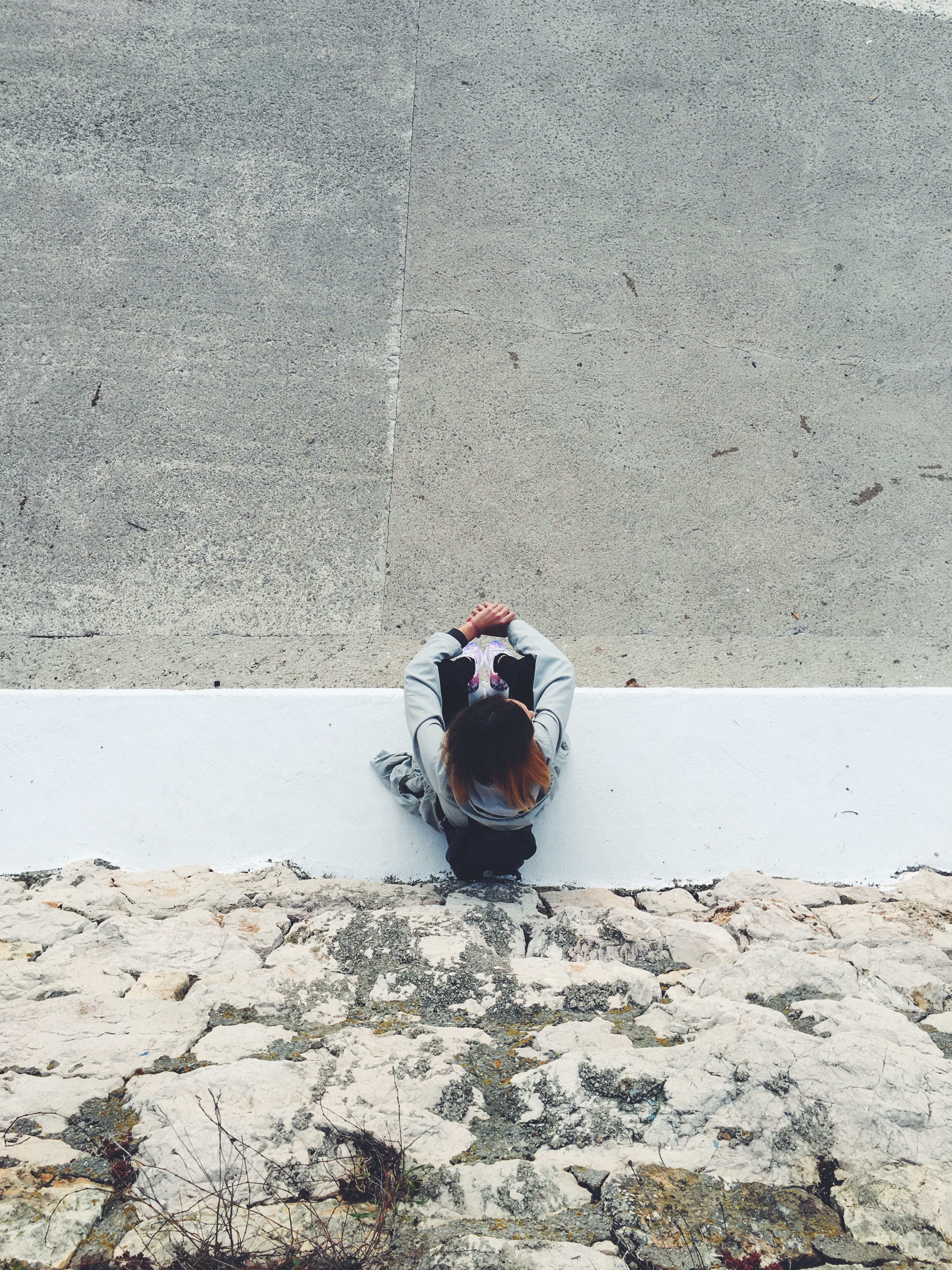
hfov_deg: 48.2
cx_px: 476
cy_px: 635
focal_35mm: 29
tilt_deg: -69.5
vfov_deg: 61.7
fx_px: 1063
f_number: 2.2
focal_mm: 4.15
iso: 25
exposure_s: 1/472
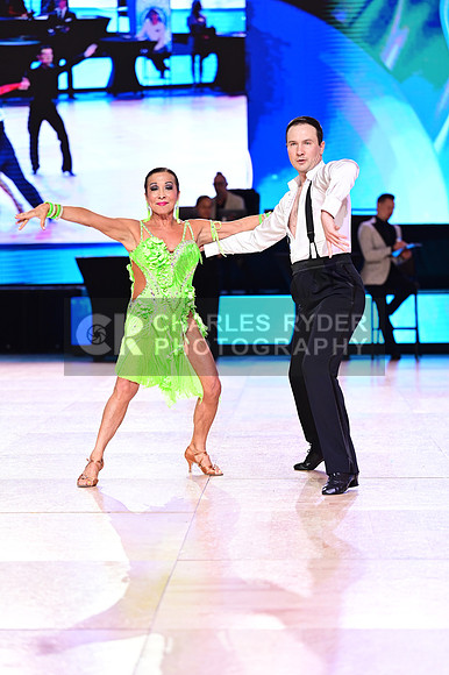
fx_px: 1854
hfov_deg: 13.8
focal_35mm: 99
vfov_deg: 20.6
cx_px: 224
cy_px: 338
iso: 2000
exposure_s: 1/500
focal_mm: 99
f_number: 2.8
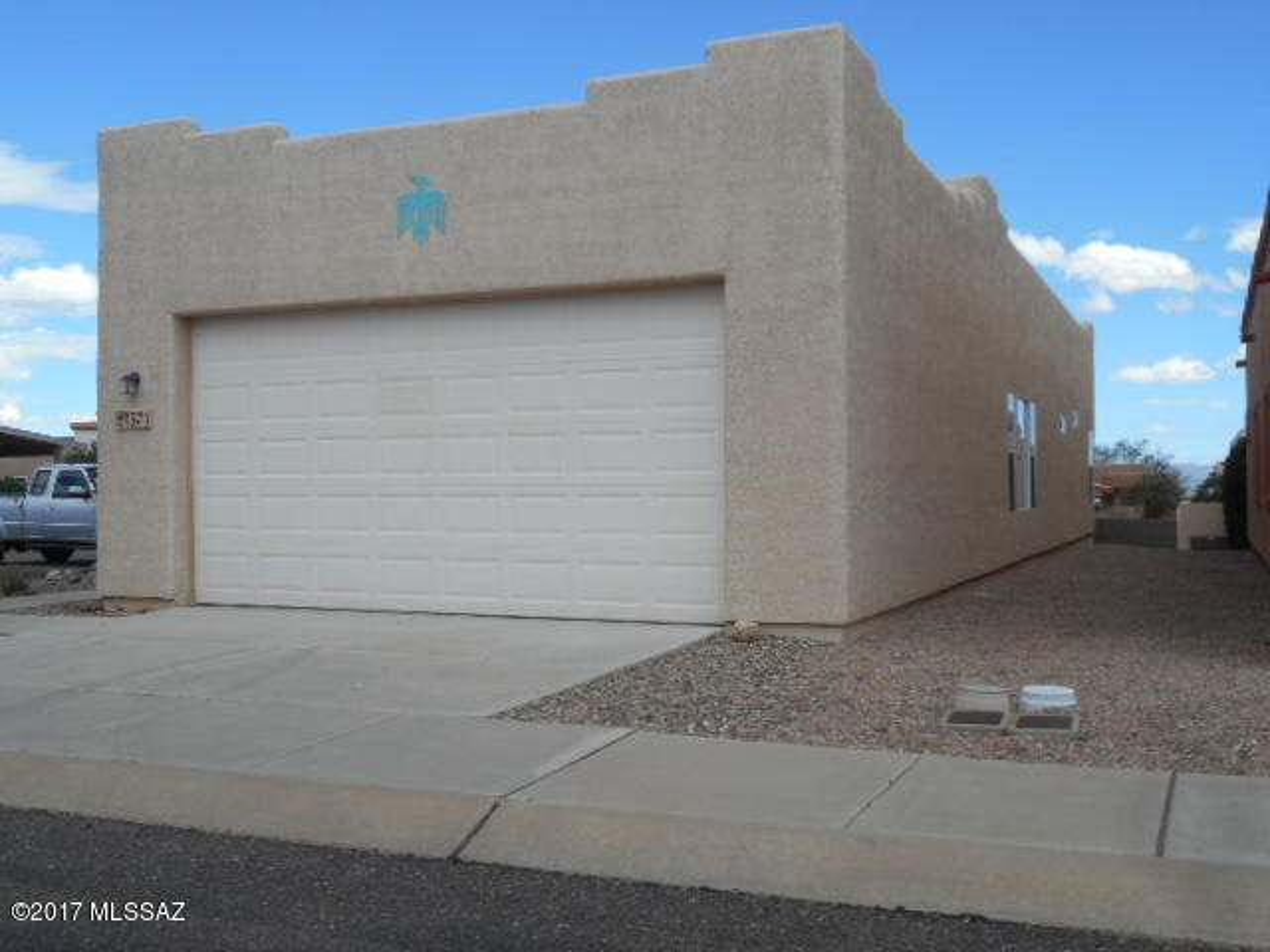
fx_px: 1431
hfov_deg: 47.9
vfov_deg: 36.8
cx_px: 635
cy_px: 476
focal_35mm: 39
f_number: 4.5
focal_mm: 6.9
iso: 80
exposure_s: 1/500
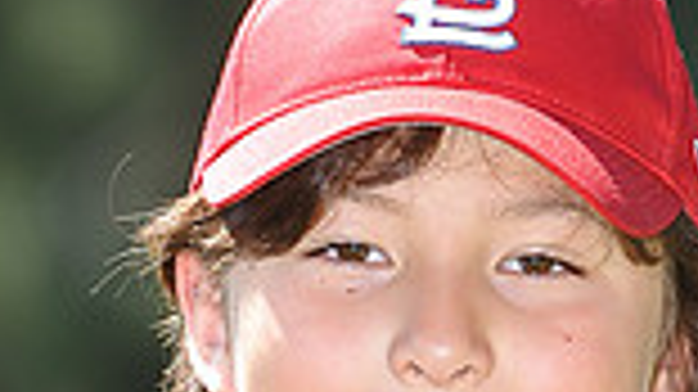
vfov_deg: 1.5
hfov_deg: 2.8
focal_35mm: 782
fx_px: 14466
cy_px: 694
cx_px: 387
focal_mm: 200
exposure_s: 1/320
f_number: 5.6
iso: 200
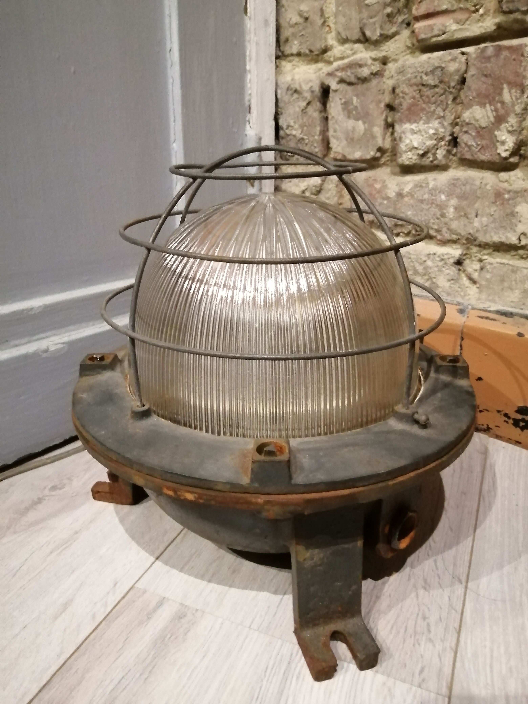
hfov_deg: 53.1
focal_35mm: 26
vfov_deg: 67.3
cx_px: 264
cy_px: 352
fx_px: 529
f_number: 1.8
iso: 1000
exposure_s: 1/12.5
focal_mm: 3.46
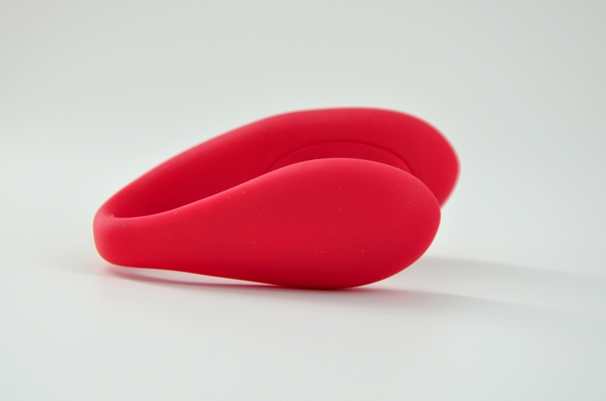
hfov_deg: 13.9
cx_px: 299
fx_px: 2486
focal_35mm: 148
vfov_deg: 9.2
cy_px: 196
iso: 400
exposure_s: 1/160
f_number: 9
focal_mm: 90
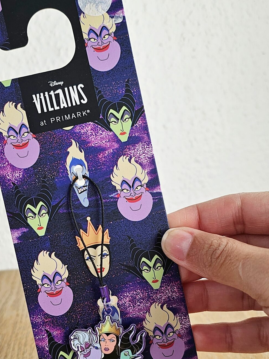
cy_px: 223
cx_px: 89
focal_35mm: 45
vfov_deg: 41.8
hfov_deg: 31.9
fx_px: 466
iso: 16
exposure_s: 1/180
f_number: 1.7
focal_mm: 6.3
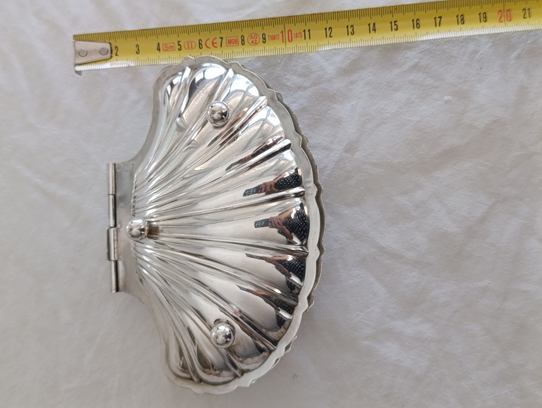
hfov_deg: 41.2
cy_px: 204
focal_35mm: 46
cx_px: 271
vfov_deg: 31.6
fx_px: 721
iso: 679
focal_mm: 6.11
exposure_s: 1/100
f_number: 1.65
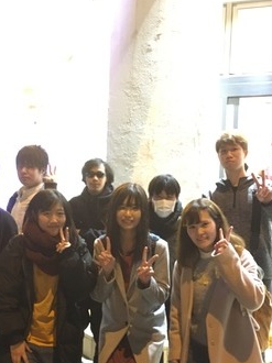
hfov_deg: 32.8
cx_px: 115
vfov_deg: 42.8
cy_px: 214
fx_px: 462
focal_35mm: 44
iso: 320
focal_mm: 4.15
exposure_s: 1/15
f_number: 2.2
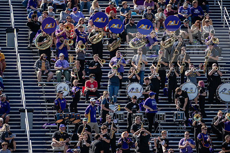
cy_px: 76
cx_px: 115
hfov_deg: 6.9
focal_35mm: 300
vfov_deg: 4.6
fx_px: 1917
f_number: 3.5
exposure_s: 1/1250
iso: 160
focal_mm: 300
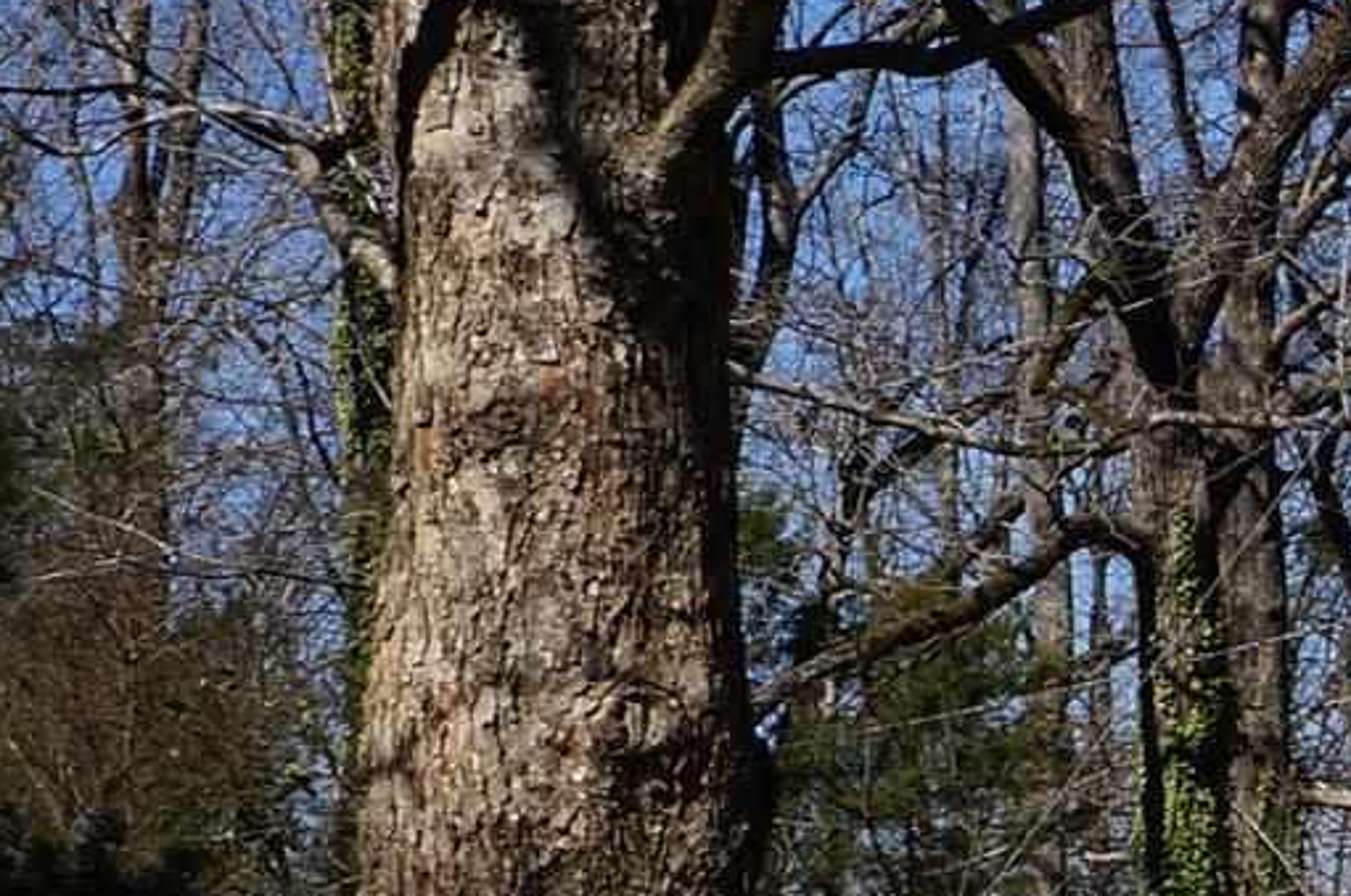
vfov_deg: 6.5
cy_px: 1179
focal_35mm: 208
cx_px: 3056
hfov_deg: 9.1
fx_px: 7808
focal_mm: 29
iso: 100
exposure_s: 1/125
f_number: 13
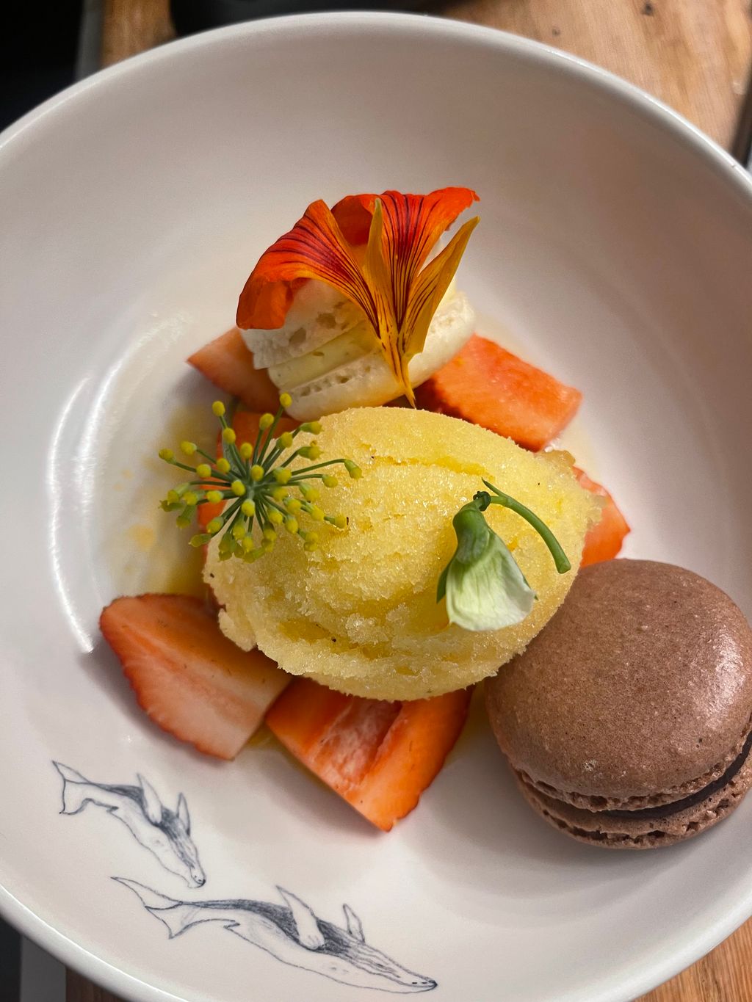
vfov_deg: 67.3
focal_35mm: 26
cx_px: 376
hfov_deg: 53.1
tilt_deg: -71.1
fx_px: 753
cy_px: 501
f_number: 1.6
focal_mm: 5.1
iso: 125
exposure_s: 1/60
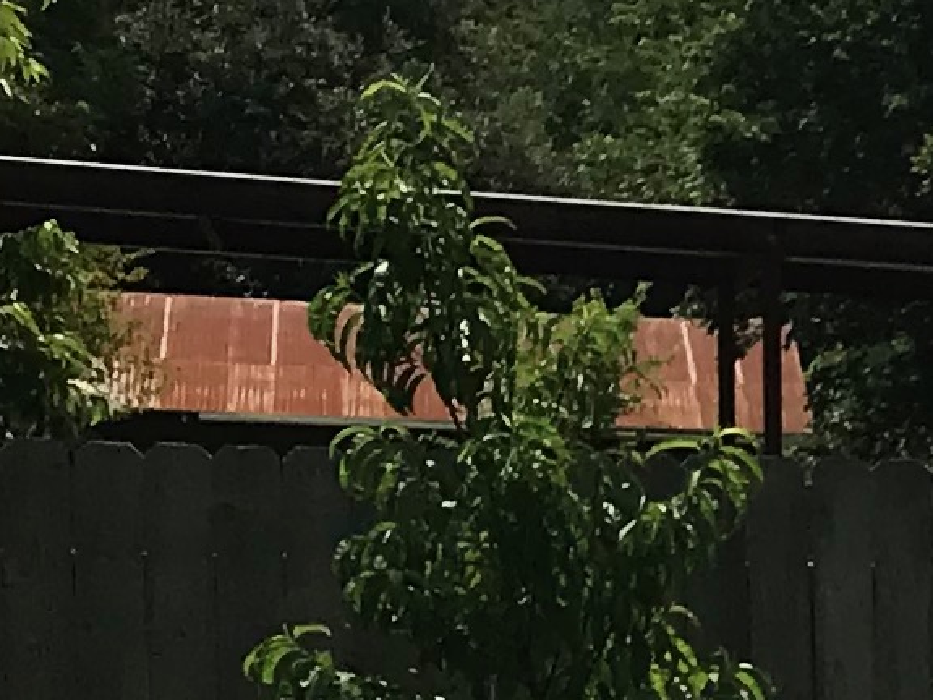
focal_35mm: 196
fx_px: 5283
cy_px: 1180
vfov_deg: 7.4
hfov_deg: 8.3
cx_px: 2974
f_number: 1.8
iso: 20
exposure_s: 1/3096
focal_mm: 3.99
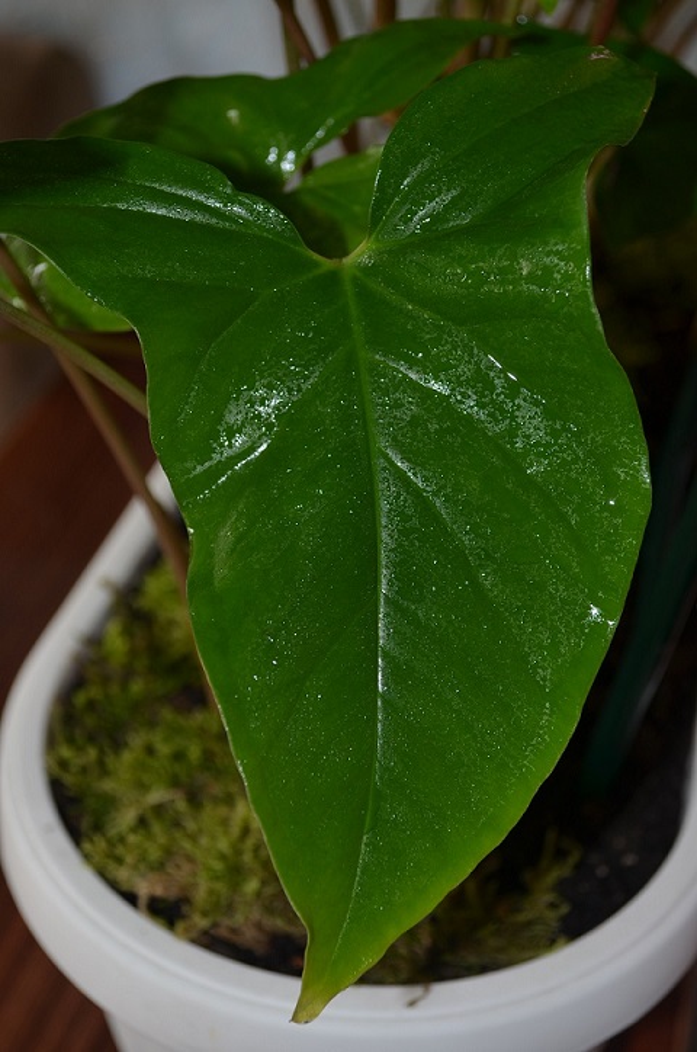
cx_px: 348
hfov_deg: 25.0
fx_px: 1574
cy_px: 526
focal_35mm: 54
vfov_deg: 36.9
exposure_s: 1/30
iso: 200
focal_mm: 36
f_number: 5.6
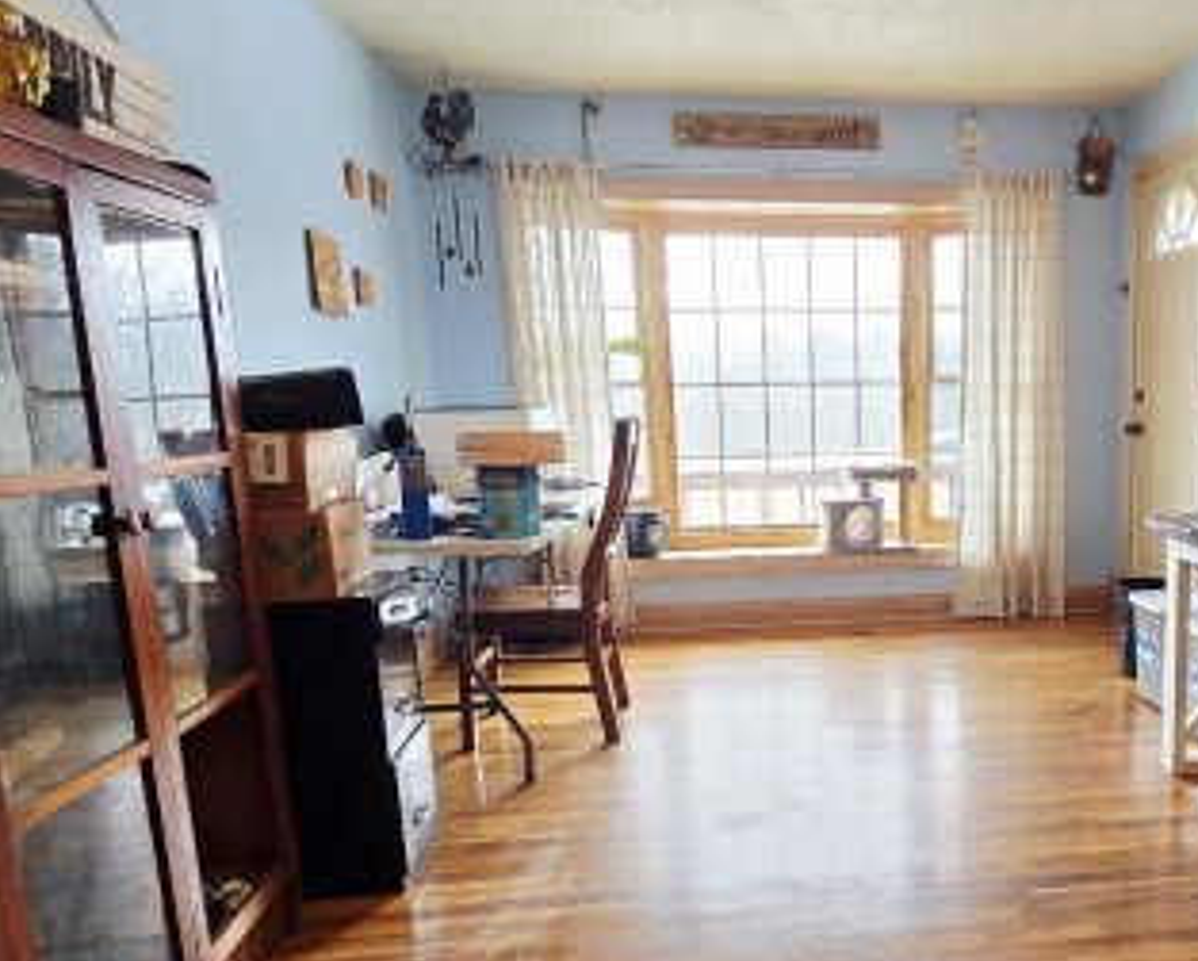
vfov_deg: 52.6
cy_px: 605
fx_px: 958
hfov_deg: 60.4
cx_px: 905
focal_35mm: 27
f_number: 2.2
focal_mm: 2.2
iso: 64
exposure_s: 1/60.2
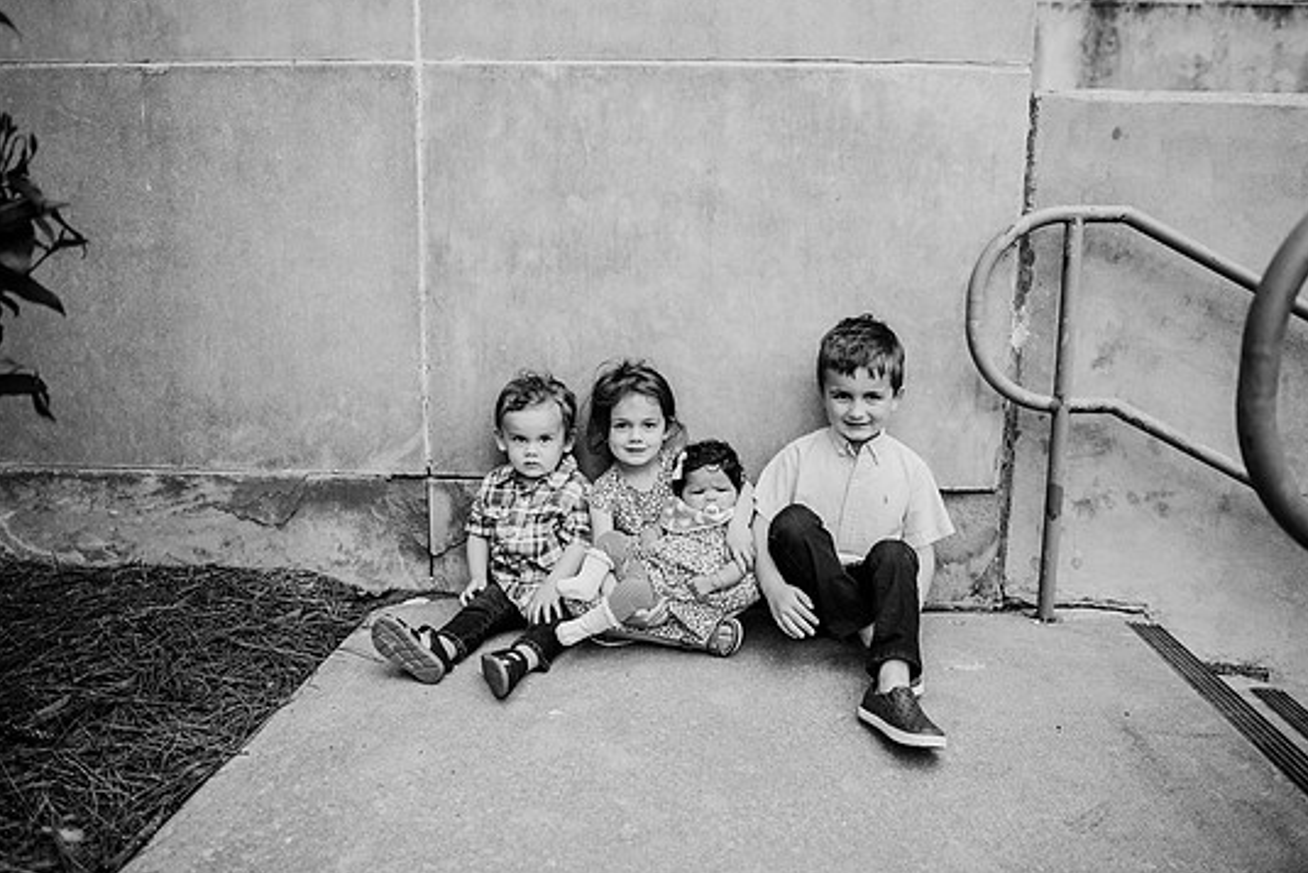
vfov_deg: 49.6
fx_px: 945
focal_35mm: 26
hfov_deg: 69.4
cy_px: 436
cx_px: 667
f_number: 2.5
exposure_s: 1/640
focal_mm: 24
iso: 100
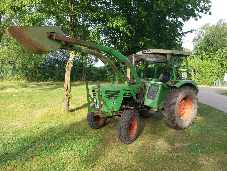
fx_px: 170
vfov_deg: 53.1
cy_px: 86
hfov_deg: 67.3
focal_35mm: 26
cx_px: 114
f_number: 1.8
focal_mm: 4
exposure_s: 1/125
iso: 25
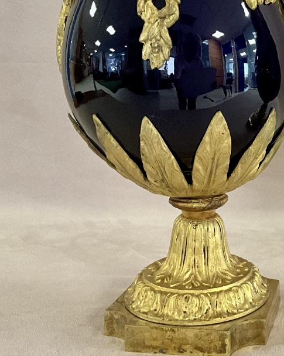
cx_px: 333
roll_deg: -1.9
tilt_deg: -11.5
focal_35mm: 56
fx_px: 589
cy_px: 162
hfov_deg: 24.7
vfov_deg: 33.6
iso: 200
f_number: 1.8
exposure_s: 1/50
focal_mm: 3
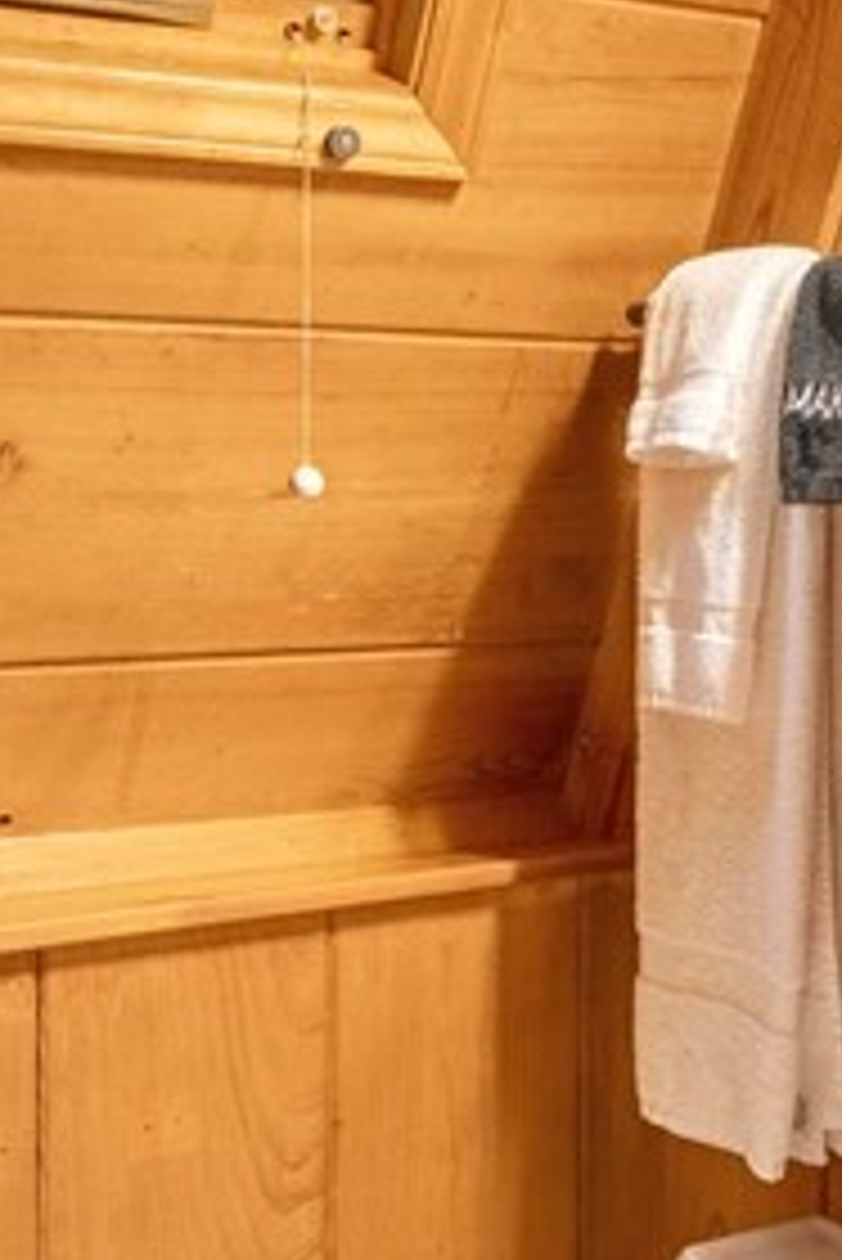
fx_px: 2172
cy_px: 434
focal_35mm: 62
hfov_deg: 21.5
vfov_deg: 32.1
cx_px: 729
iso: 160
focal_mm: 16
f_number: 6.3
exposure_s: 1/60
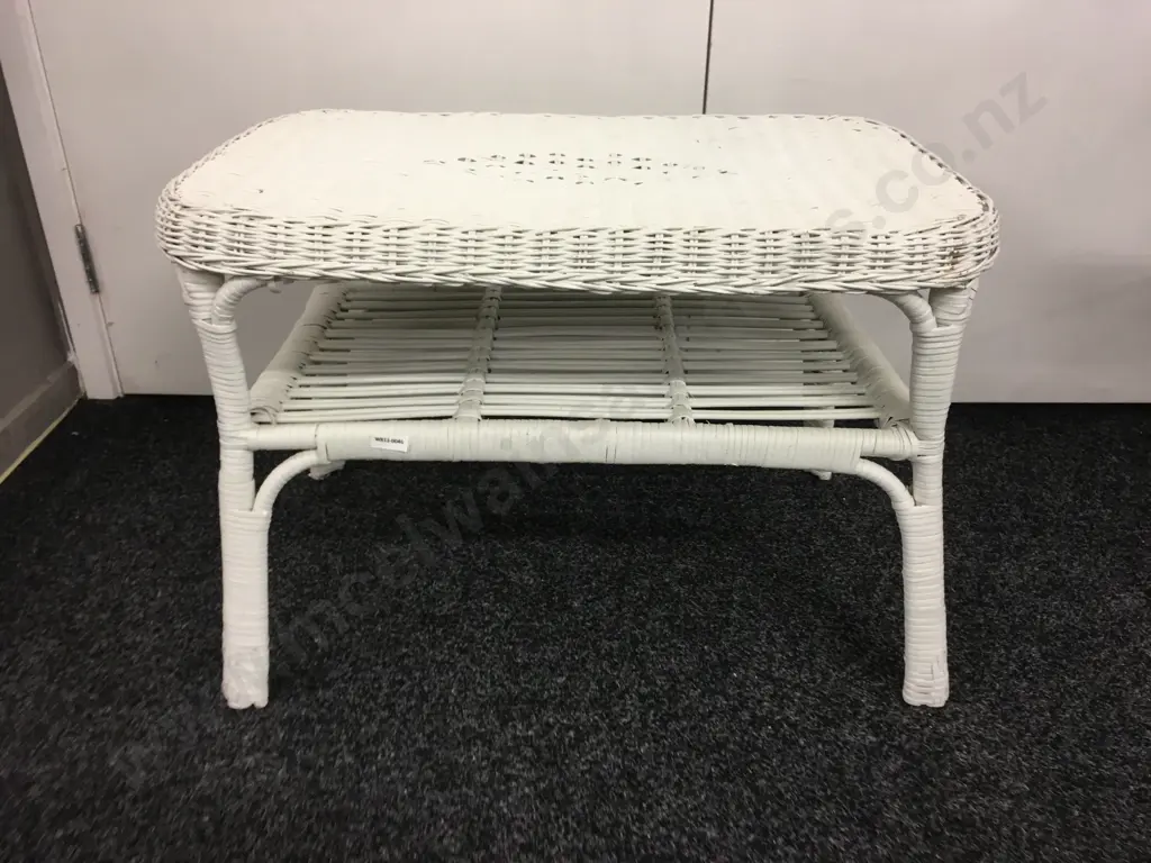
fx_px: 964
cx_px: 576
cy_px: 432
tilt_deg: -28.8
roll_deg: -0.3
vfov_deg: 48.2
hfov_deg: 61.7
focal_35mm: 29
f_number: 2.2
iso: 40
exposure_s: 1/17
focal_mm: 4.15
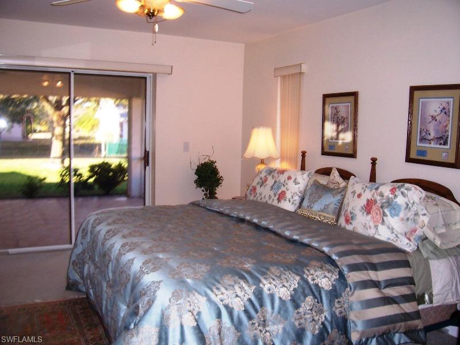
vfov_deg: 41.8
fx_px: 452
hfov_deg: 54.0
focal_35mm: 34
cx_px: 230
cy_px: 172
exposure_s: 1/60
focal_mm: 5.6
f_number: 2.7
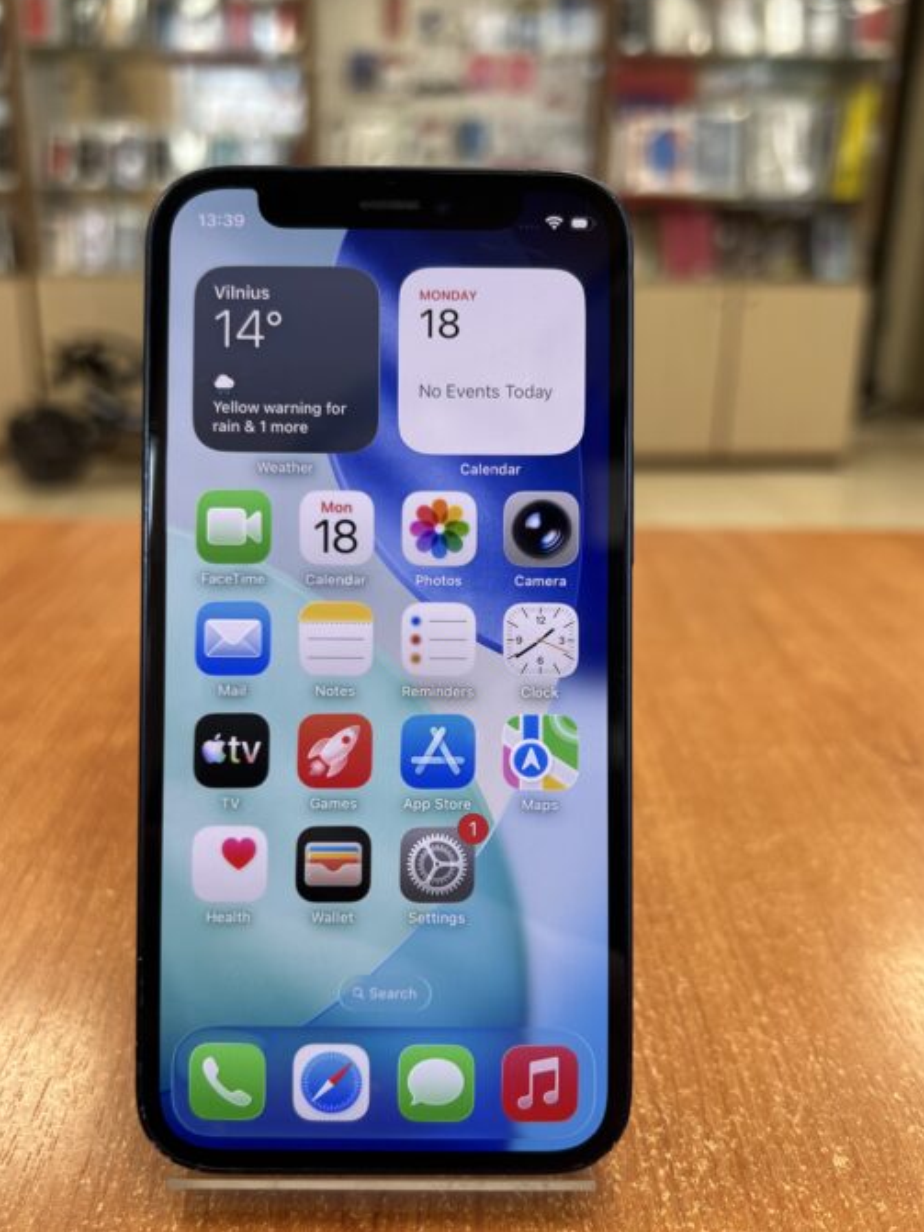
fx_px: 1104
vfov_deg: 58.3
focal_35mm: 31
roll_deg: -0.3
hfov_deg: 45.4
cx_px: 423
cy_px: 652
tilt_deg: -20.9
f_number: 1.5
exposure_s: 1/100
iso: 64
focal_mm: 5.7
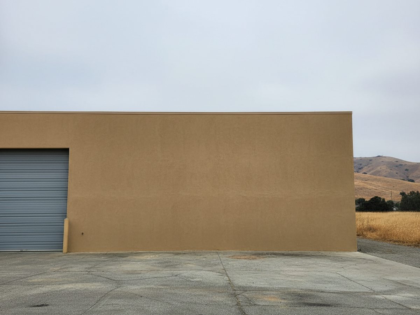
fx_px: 279
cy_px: 158
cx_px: 210
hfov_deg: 73.9
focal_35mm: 23
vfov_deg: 58.9
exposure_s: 1/1692
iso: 123
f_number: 1.8
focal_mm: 6.4
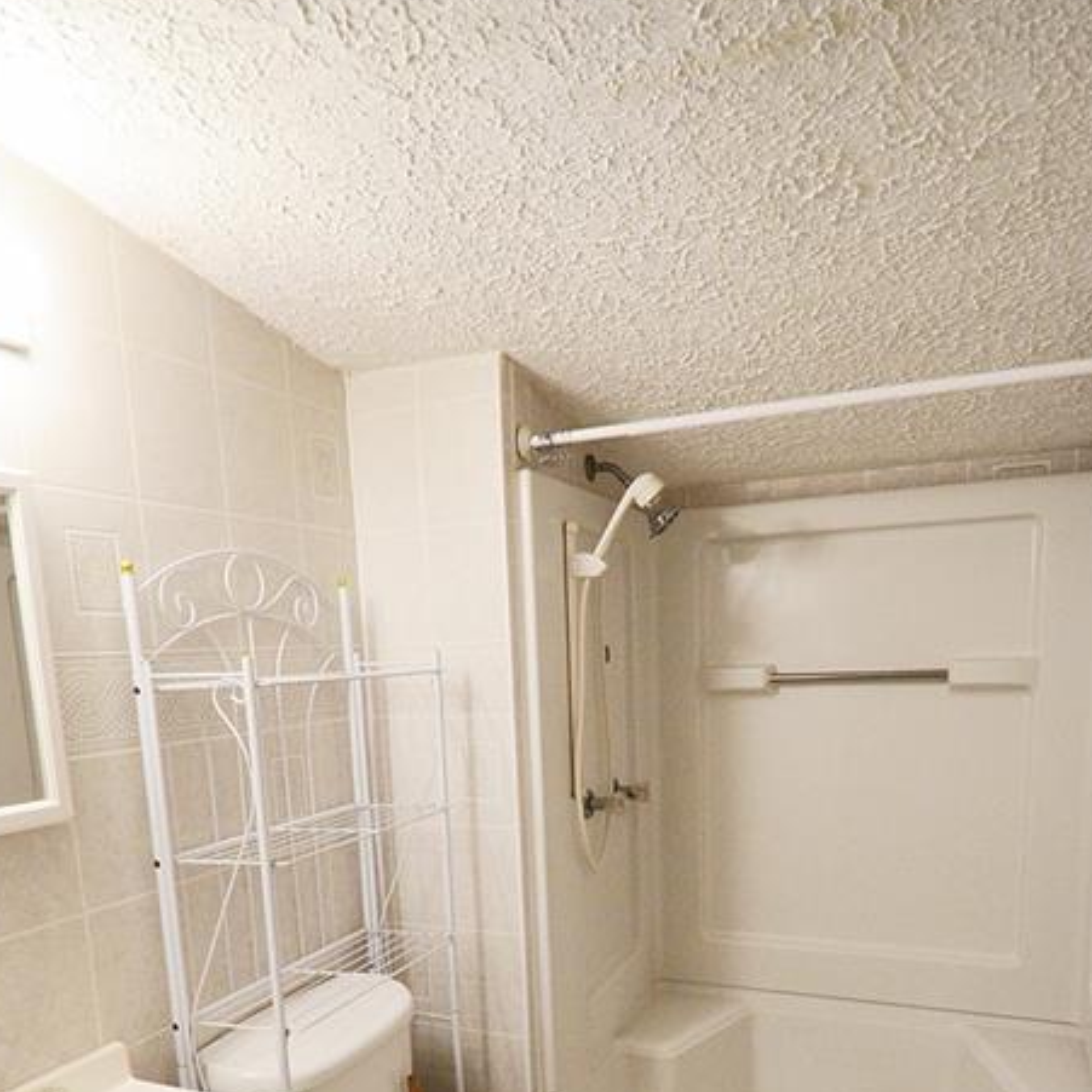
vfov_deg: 57.9
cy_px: 816
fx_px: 928
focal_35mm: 26
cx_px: 542
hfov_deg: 60.9
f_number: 4
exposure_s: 1/160
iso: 2000
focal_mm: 12
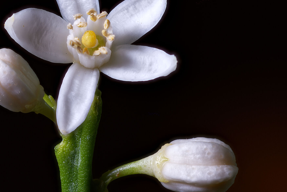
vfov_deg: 5.2
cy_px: 57
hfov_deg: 7.7
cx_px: 68
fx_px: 2128
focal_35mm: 267
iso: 100
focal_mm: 105
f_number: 9.5
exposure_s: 1/8
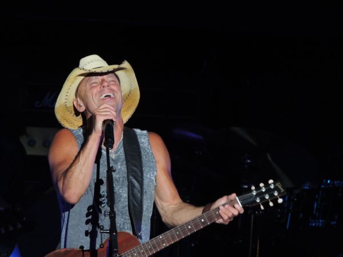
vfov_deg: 2.5
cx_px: 172
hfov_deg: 3.3
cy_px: 128
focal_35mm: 600
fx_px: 5945
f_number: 4.9
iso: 400
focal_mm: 107
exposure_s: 1/80
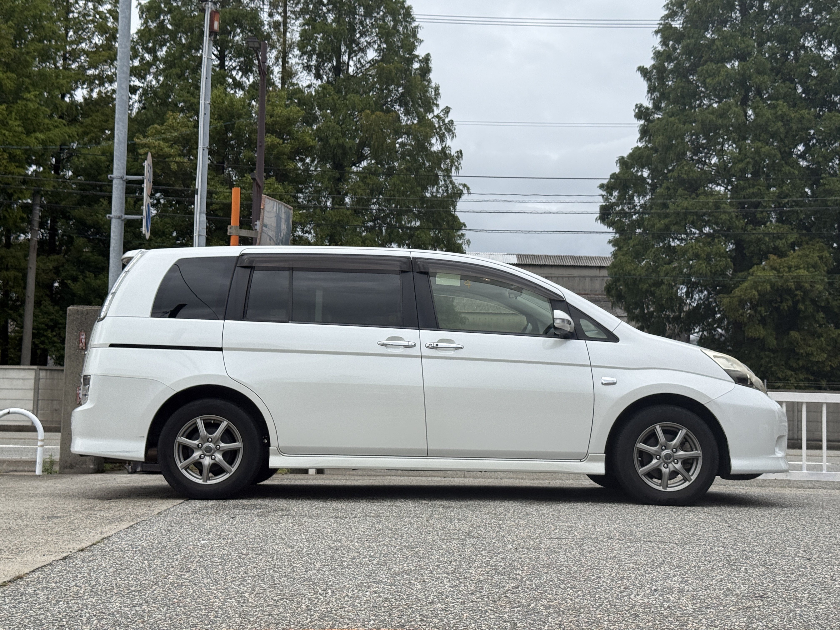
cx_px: 420
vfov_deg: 30.3
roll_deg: -1.6
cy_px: 315
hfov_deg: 39.7
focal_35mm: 48
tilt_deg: +4.6
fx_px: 1165
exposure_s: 1/2865
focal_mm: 6.76
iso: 64
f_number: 1.78
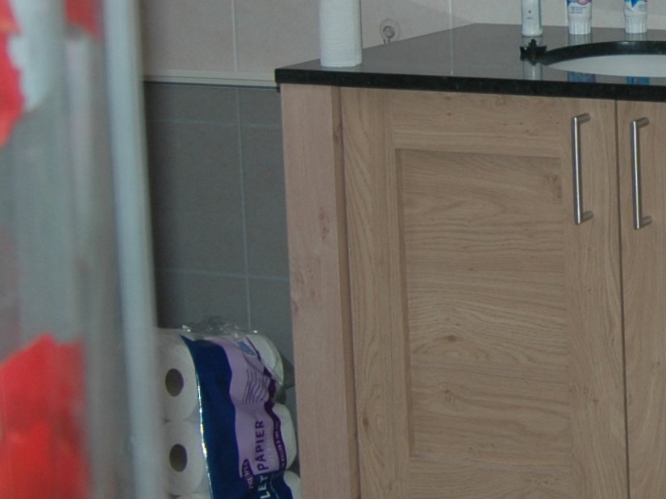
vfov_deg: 11.7
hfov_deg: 14.6
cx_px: 988
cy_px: 43
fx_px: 2423
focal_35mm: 126
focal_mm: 24
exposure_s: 1/60
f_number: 3.5
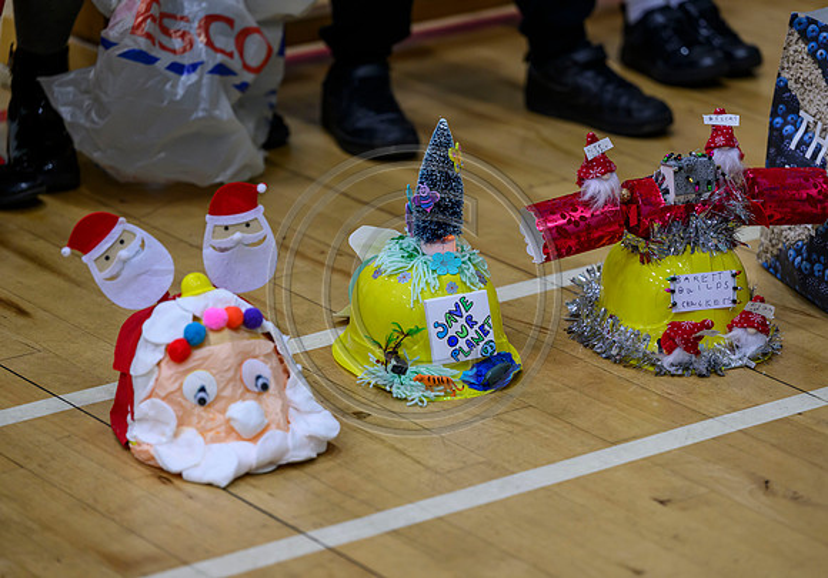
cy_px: 274
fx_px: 3549
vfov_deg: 9.3
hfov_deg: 13.3
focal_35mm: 152
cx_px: 456
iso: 1000
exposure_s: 1/200
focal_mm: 140
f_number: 3.2
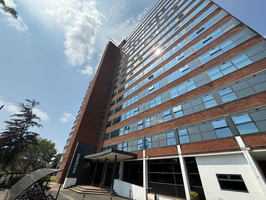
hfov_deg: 102.1
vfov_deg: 85.7
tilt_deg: +40.3
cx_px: 133
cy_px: 100
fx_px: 108
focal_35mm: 14
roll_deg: -2.2
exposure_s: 1/2320
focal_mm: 2.22
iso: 50
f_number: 2.2
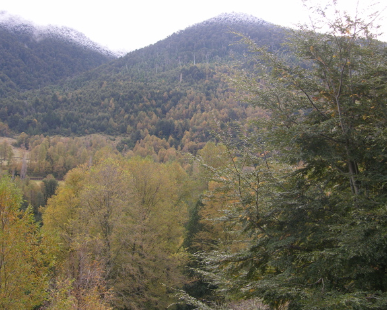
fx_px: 561
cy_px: 154
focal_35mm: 49
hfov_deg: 38.0
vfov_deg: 30.8
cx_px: 189
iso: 50
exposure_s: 1/67.4
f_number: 3.7
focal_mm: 11.6
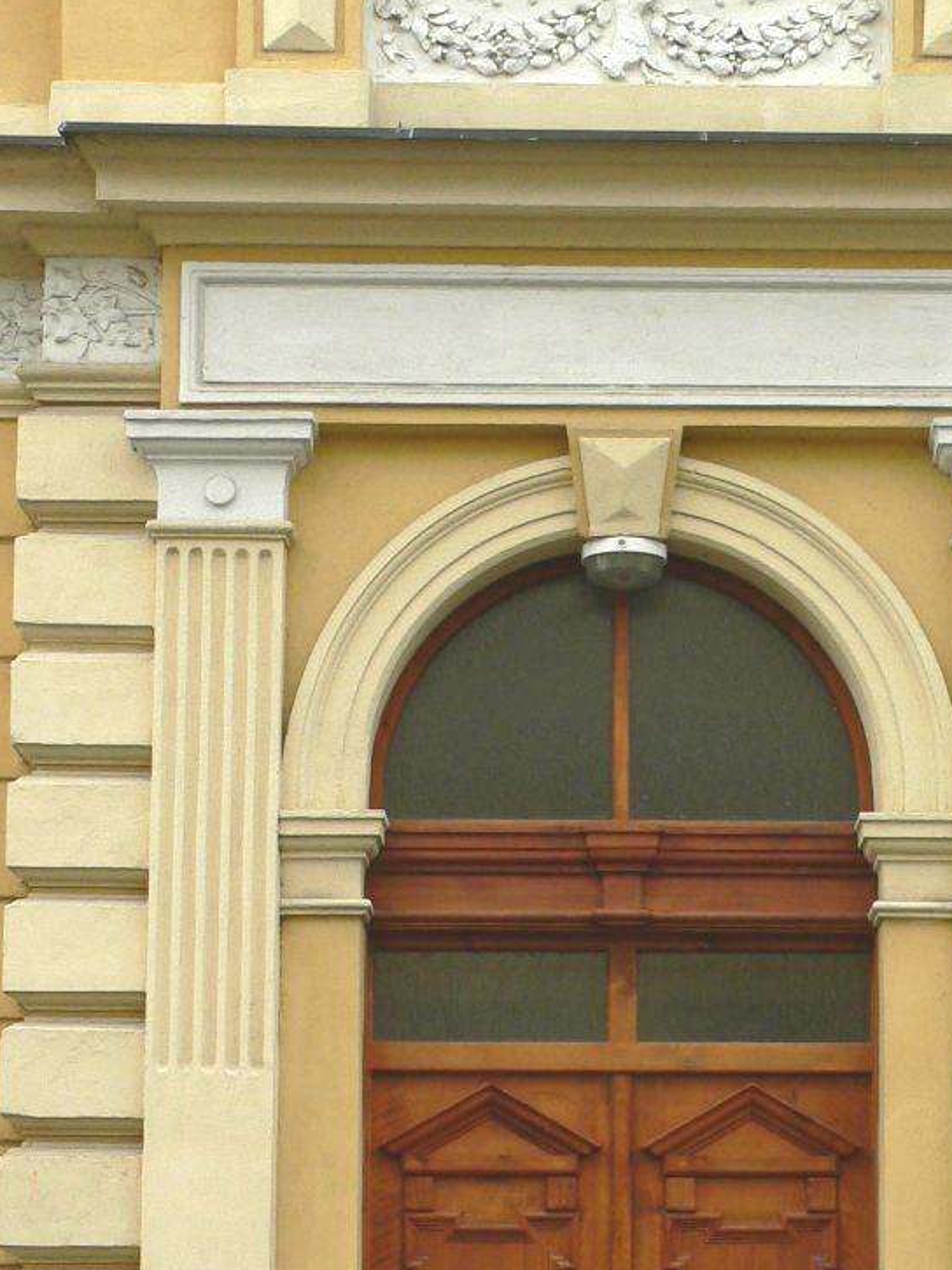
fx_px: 3043
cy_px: 1032
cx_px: 584
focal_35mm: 83
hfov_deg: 17.8
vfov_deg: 23.2
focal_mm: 7.9
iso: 100
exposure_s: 1/80
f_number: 5.2
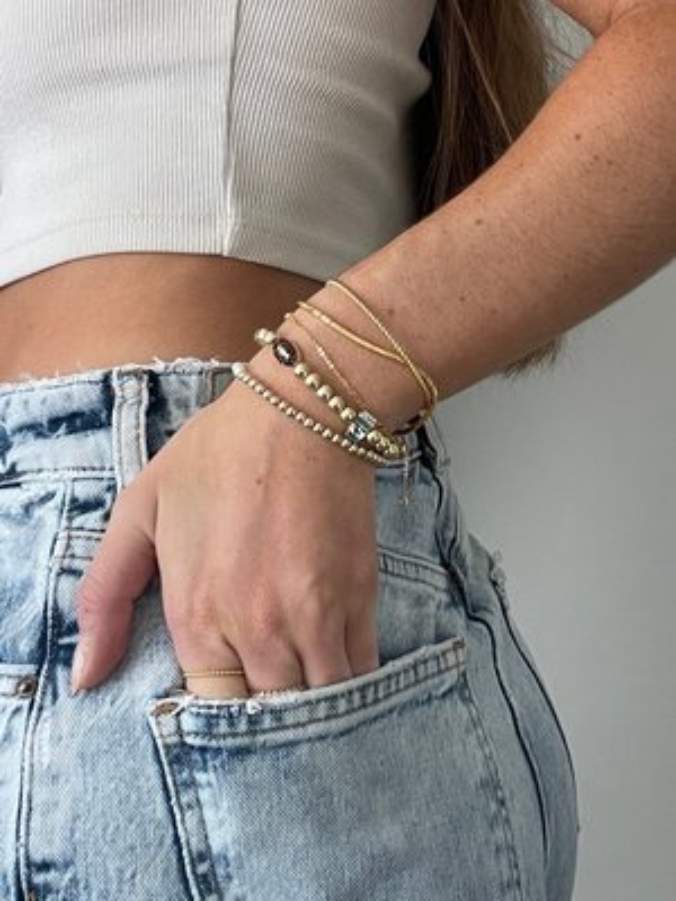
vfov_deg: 60.0
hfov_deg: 46.8
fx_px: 781
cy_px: 450
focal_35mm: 30
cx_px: 338
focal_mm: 2.71
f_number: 2.2
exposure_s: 1/92
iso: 100
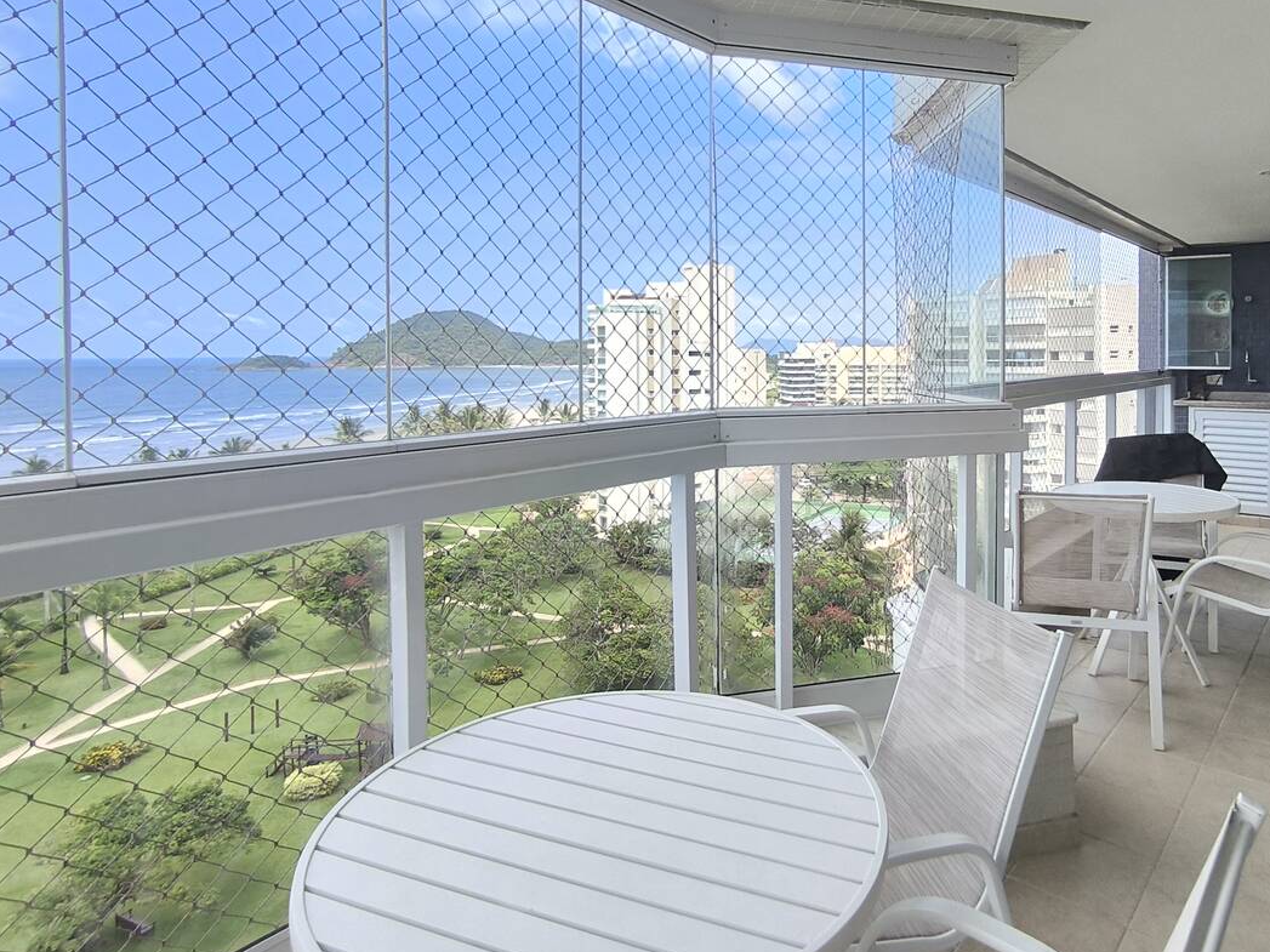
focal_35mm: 22
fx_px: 807
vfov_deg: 60.2
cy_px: 353
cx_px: 813
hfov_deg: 74.7
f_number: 2.2
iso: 50
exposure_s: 1/515
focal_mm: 1.65
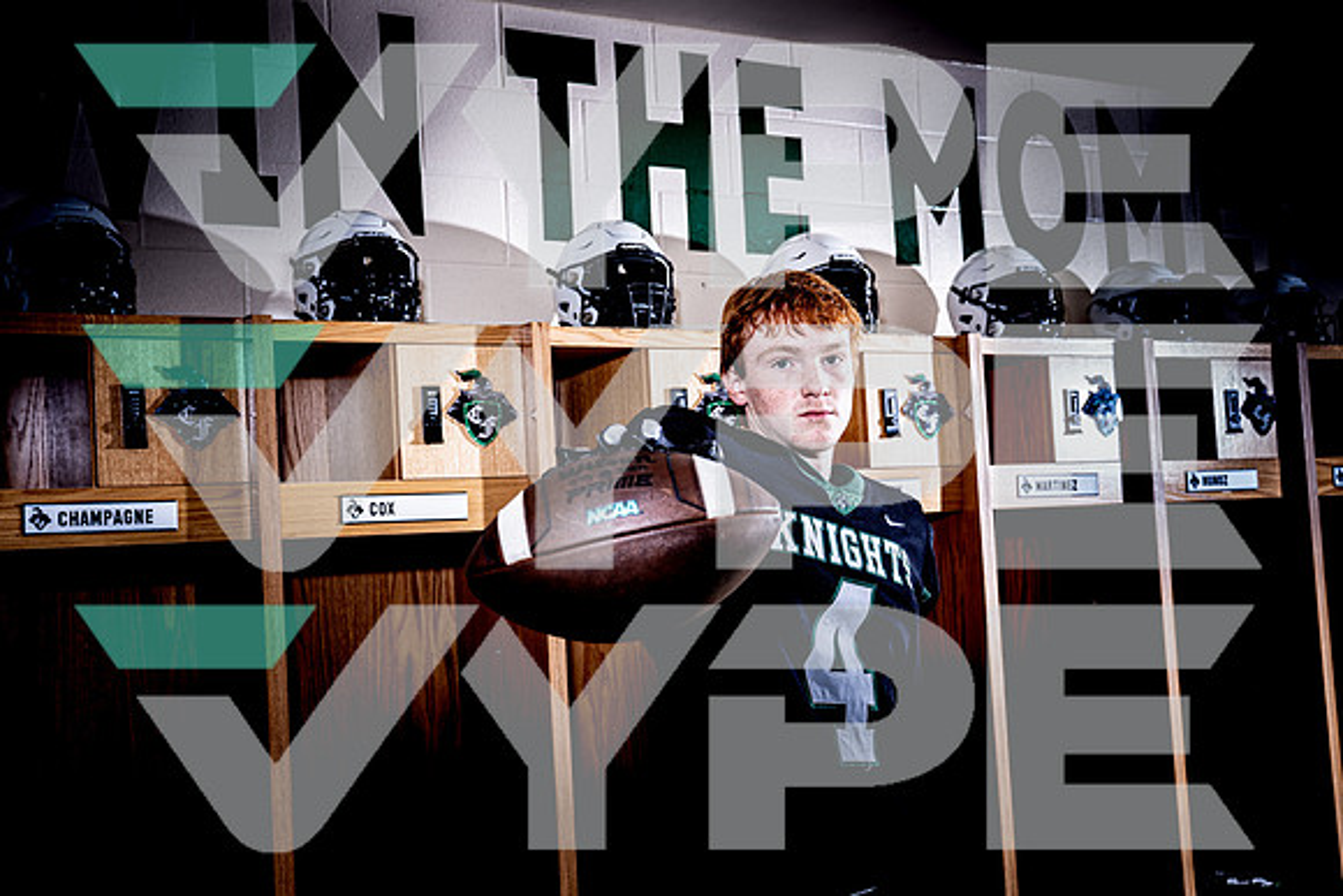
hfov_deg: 42.6
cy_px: 448
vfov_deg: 29.2
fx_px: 1723
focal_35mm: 46
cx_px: 672
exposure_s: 1/250
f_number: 5.6
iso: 100
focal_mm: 41
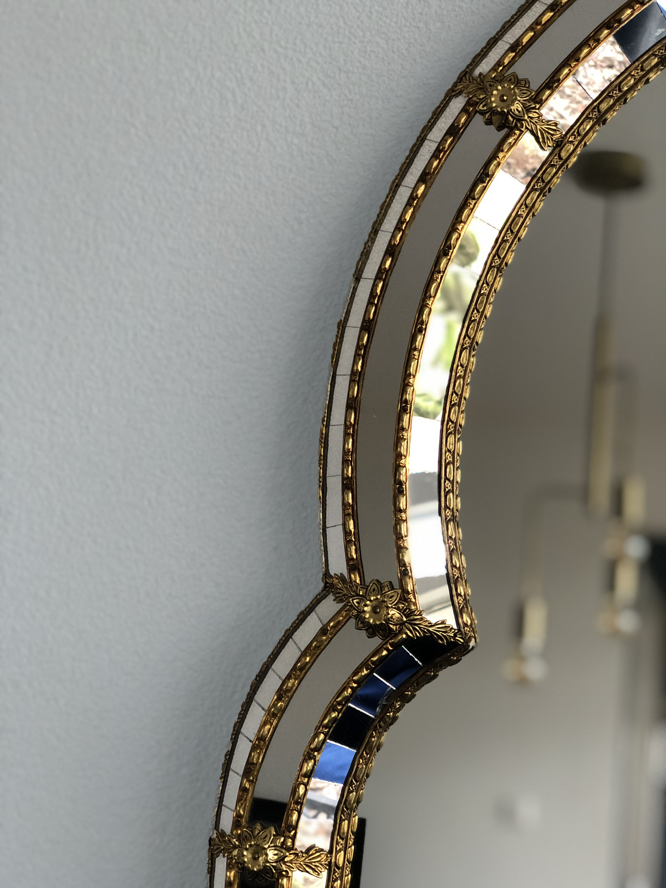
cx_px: 333
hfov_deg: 28.0
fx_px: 1334
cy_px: 444
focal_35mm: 52
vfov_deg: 36.8
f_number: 2.4
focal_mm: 6
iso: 160
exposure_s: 1/23
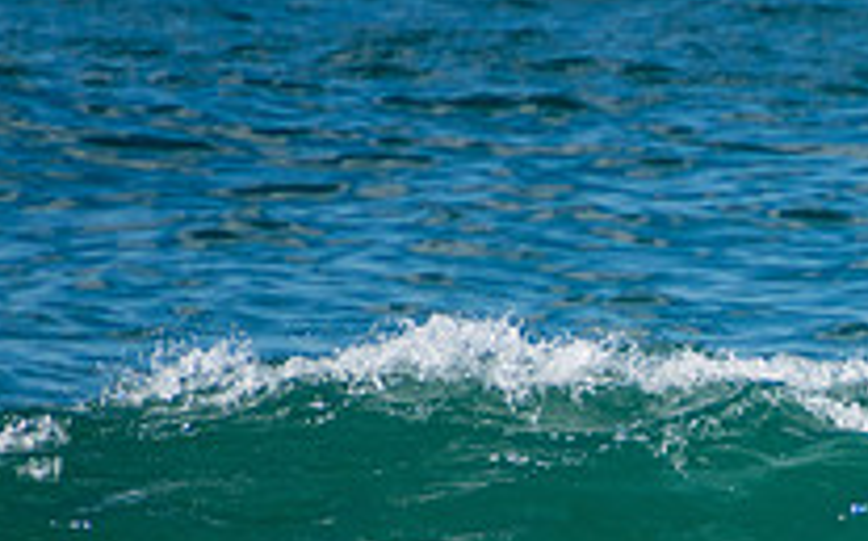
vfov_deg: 0.8
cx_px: 1166
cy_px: 761
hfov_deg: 1.2
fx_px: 40537
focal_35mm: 1715
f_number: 5.6
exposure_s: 1/2000
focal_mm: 400
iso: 400
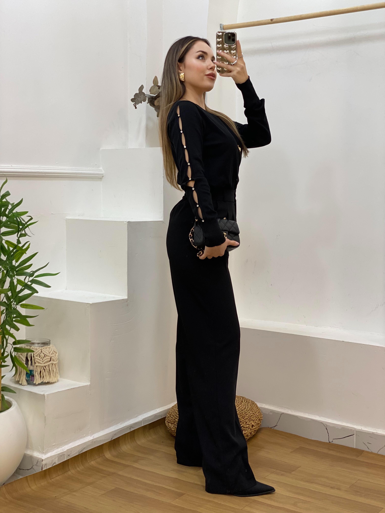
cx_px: 192
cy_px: 256
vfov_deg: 36.8
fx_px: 771
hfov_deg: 28.0
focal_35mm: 52
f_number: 2
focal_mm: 6
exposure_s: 1/100
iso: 80
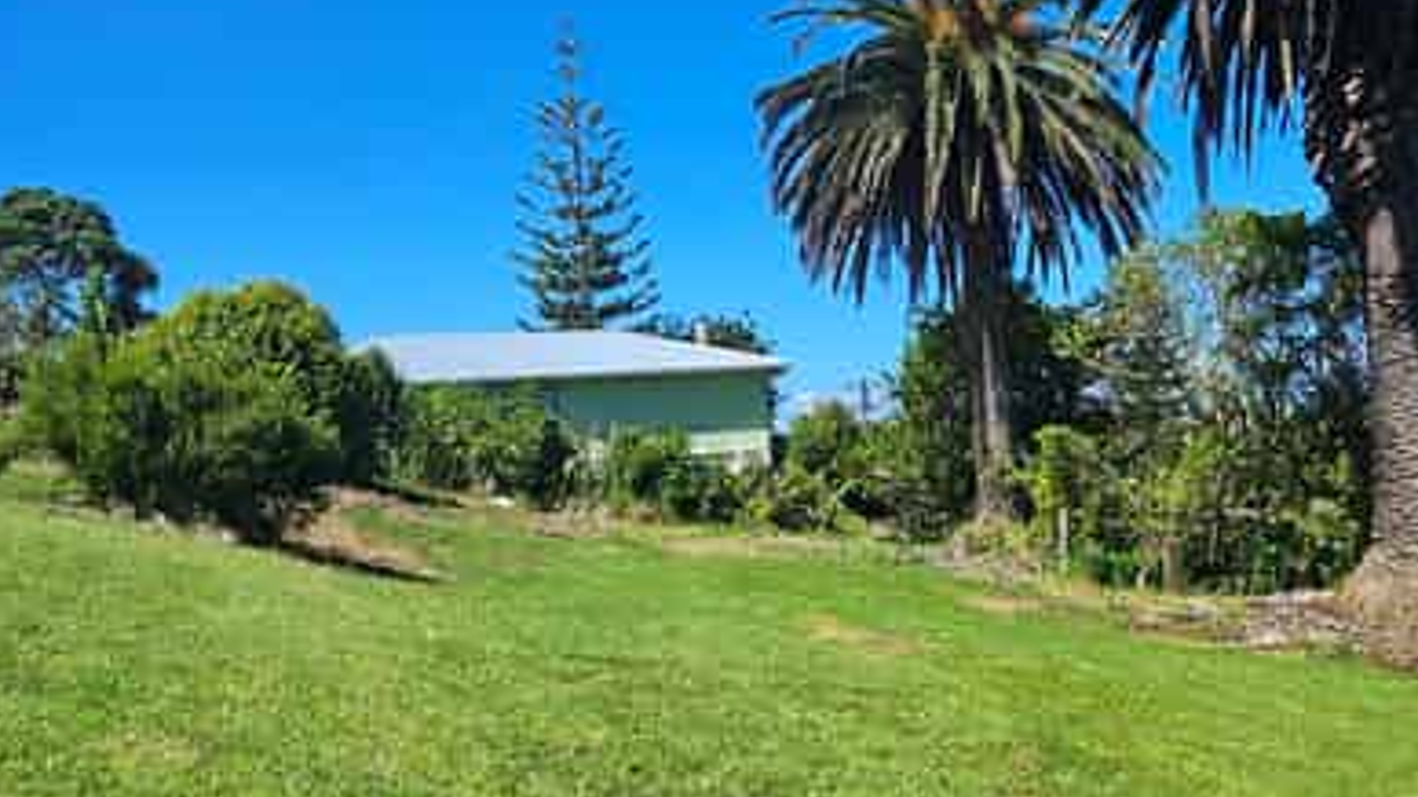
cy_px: 386
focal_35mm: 24
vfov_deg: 47.6
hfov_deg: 75.9
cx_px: 811
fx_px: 902
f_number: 2.2
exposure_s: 1/2128
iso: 50
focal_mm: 2.2
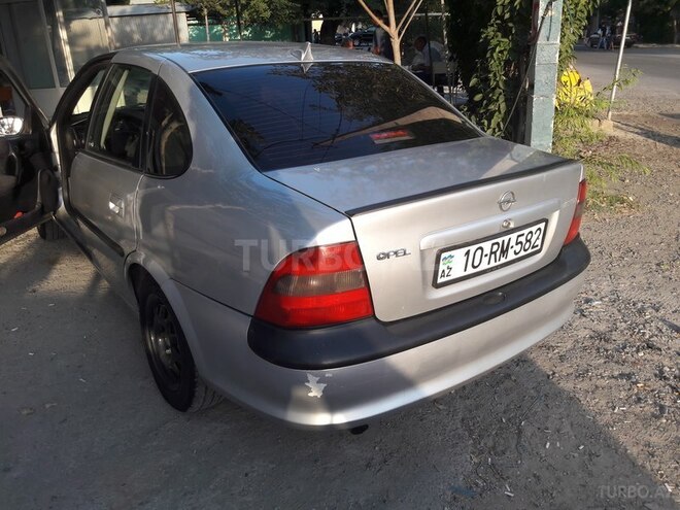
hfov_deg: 63.4
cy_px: 255
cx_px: 340
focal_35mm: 28
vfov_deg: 49.7
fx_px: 550
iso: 40
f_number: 1.9
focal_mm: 3.7
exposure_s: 1/363
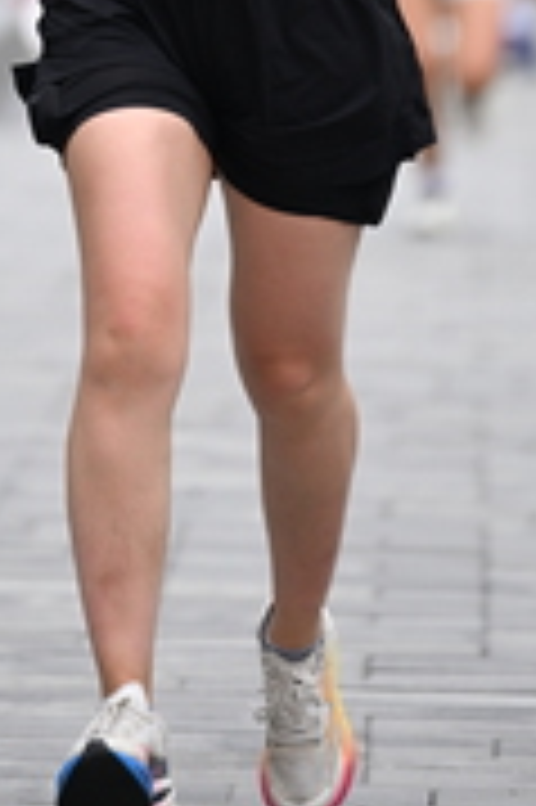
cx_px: 178
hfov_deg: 2.2
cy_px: -405
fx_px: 13761
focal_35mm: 615
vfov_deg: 3.3
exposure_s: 1/2000
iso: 640
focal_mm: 200
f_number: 2.8
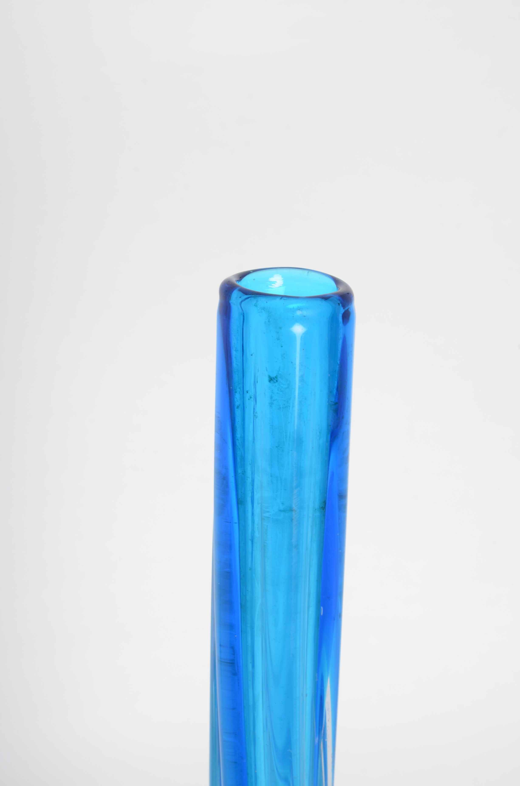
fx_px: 1632
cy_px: 393
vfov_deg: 27.0
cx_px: 260
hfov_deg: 18.1
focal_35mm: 75
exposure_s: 1/125
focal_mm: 50
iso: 100
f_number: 14
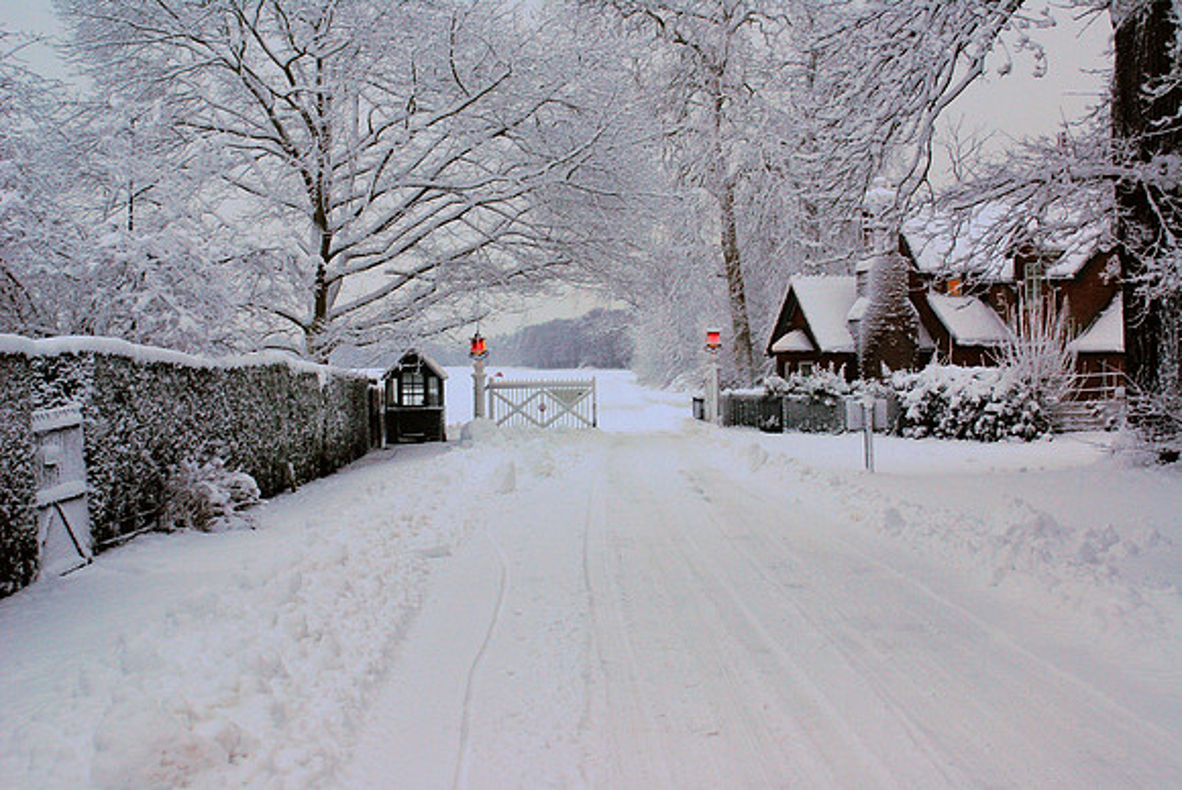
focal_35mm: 52
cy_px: 395
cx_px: 591
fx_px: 1725
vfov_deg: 25.8
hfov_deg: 37.8
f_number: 5.6
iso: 400
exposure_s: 1/50
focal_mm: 35
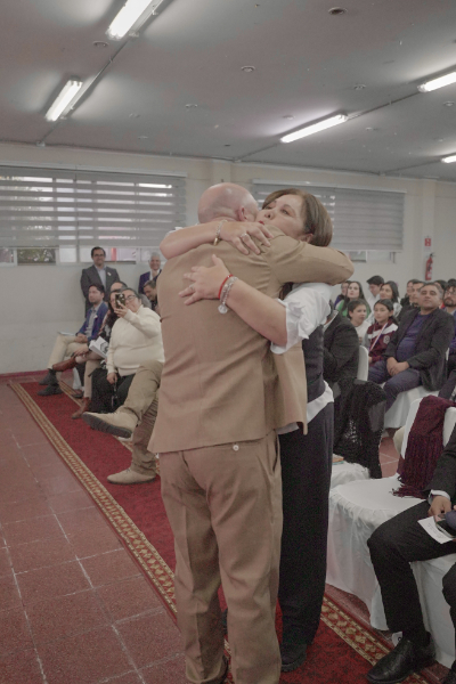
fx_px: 570
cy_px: 342
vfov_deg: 61.9
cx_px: 228
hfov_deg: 43.6
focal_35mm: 30
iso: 16000
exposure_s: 1/250
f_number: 1.8
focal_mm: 20
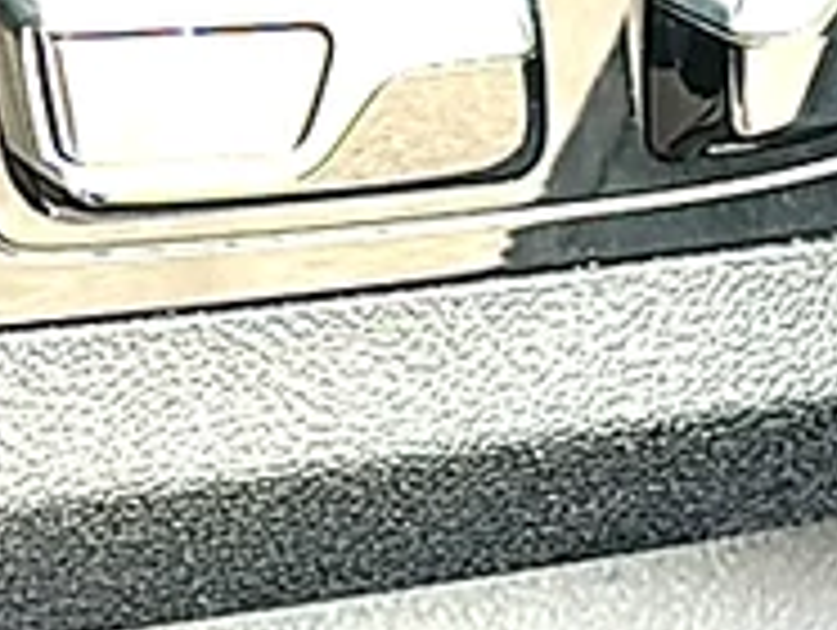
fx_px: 4455
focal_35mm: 184
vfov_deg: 8.0
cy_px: -196
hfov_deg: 10.7
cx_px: 112
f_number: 1.78
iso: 80
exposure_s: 1/101
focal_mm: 6.86
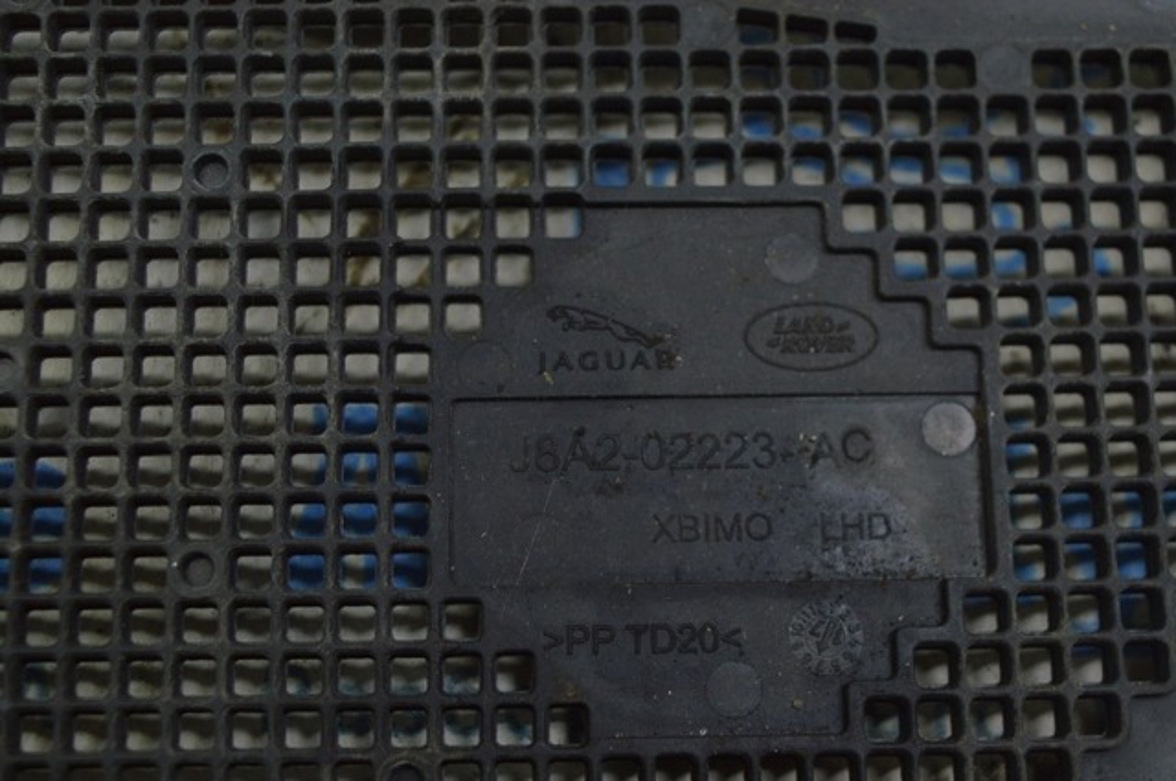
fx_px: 1860
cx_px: 588
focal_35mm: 57
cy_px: 390
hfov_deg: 35.1
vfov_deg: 23.7
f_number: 5.6
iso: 400
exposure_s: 1/40
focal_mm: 38
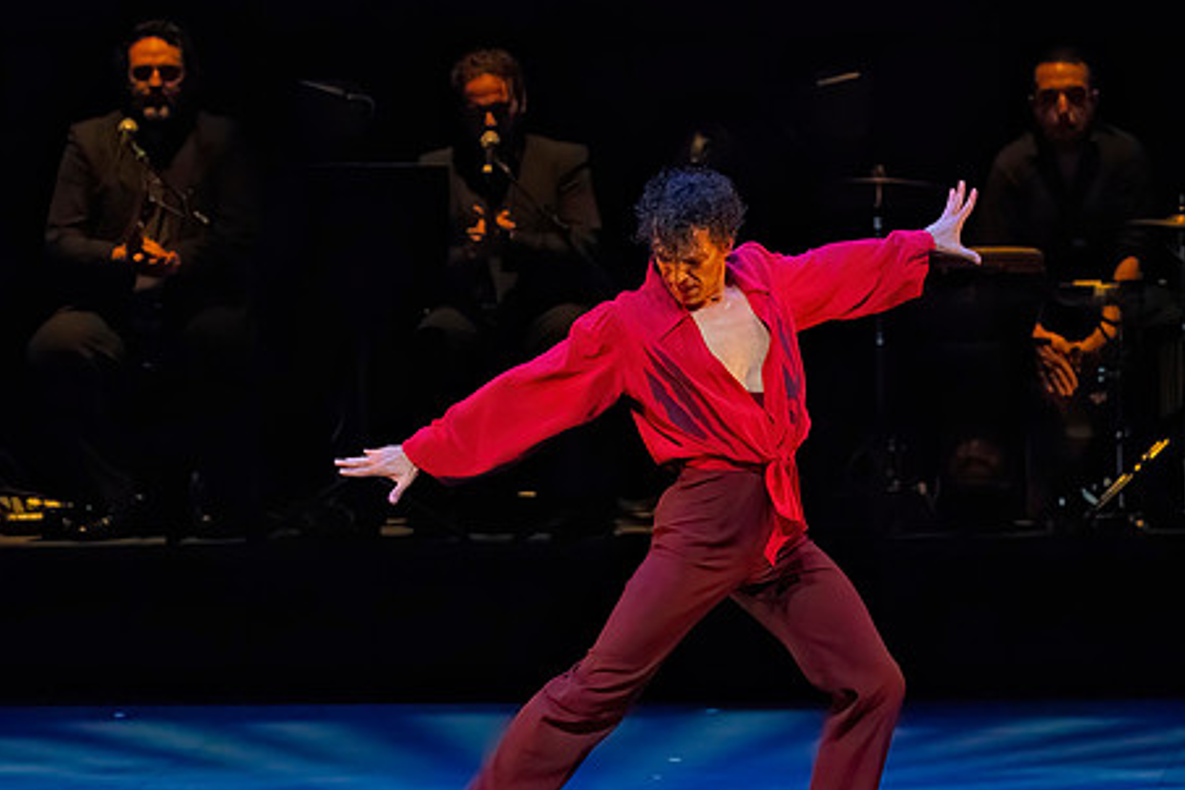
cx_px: 460
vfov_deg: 2.9
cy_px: 546
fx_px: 15832
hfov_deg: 4.3
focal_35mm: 481
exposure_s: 1/400
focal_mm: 330
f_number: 8
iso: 20000
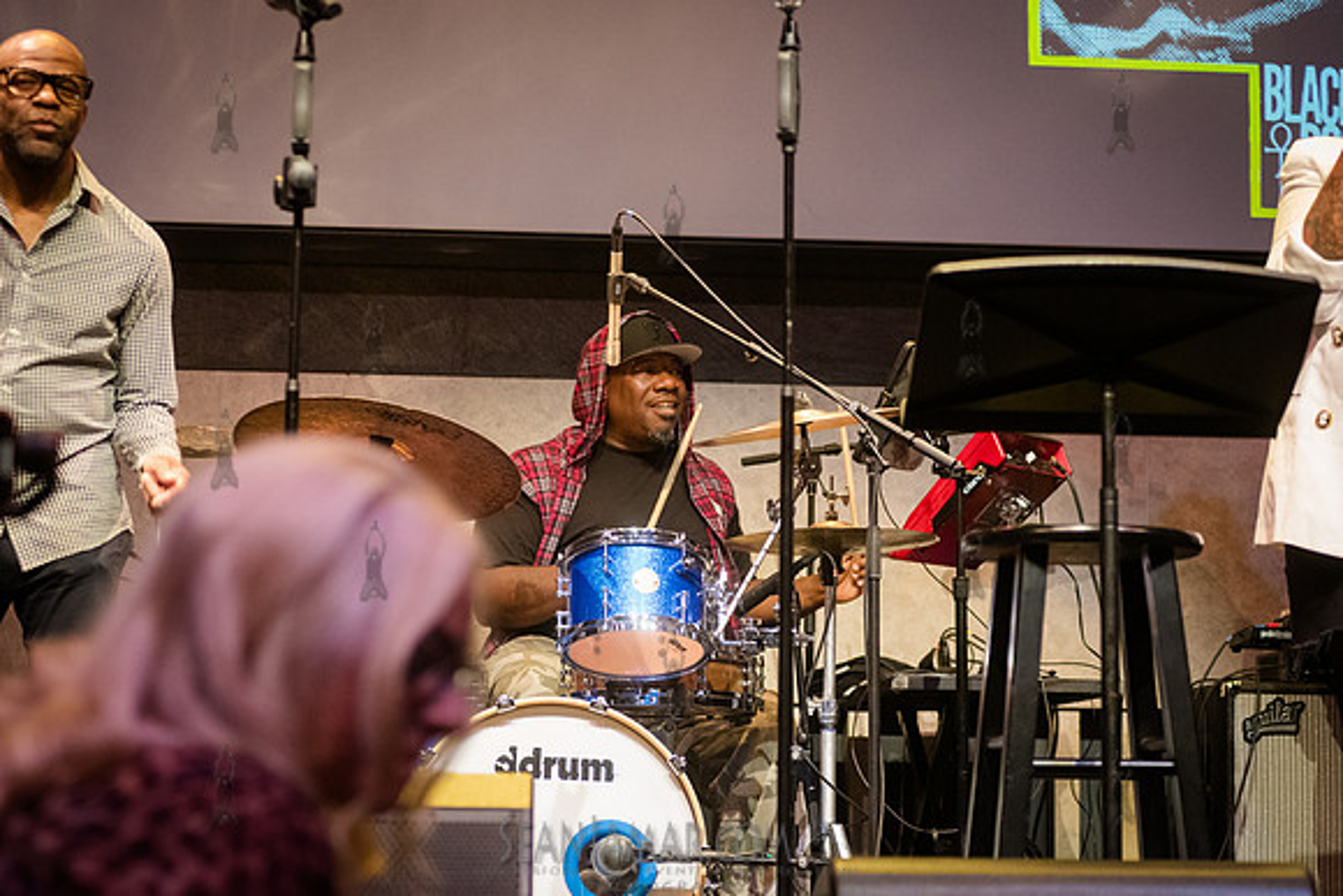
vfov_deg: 17.1
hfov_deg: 25.4
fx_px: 2985
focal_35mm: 80
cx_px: 672
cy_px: 448
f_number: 4
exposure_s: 1/400
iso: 6400
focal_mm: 80
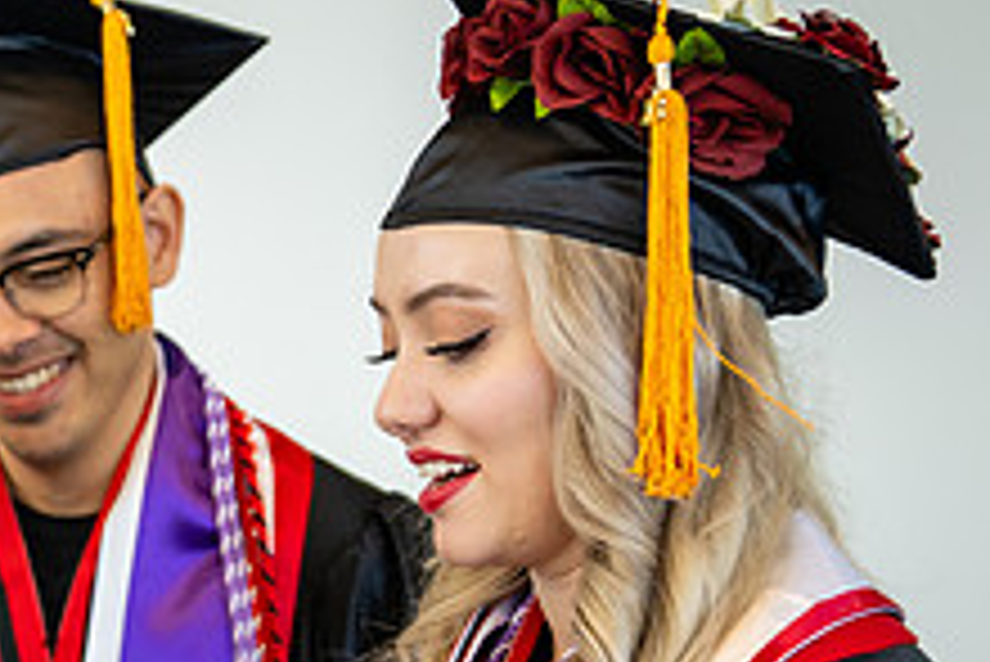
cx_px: -206
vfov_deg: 10.5
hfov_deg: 15.2
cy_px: 640
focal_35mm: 130
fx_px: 3577
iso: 320
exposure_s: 1/125
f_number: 2.8
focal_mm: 42
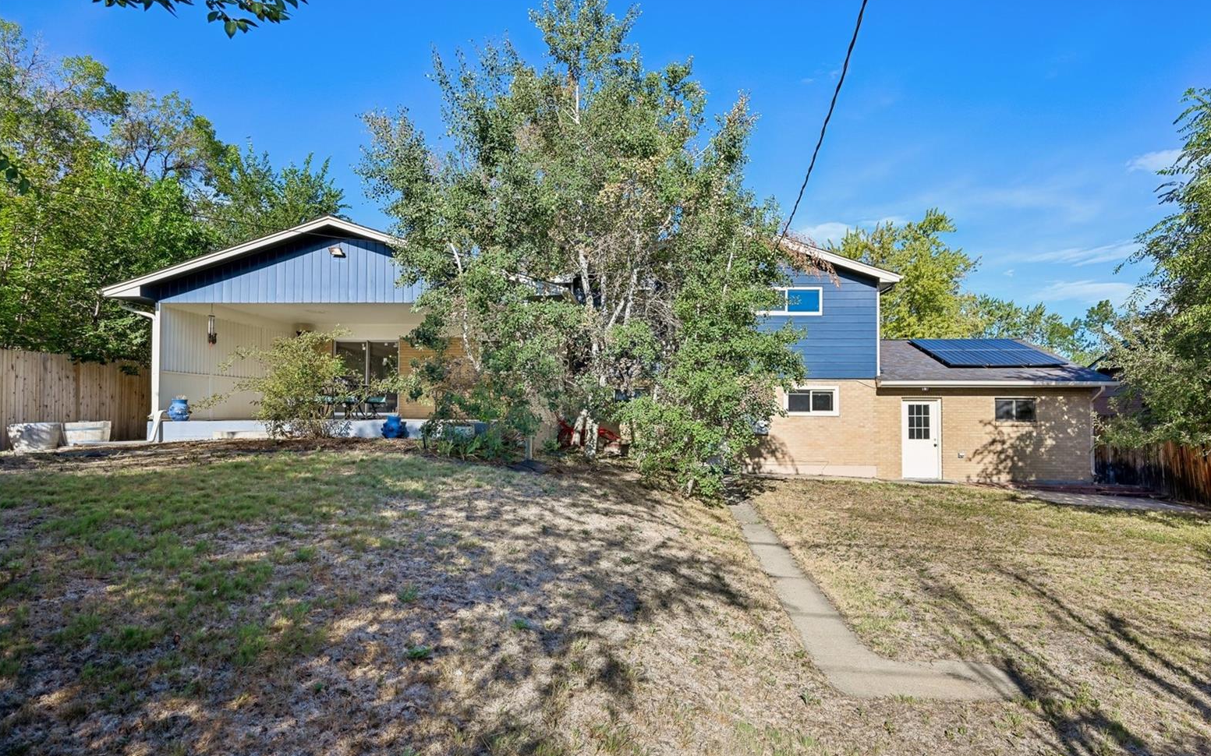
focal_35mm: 21
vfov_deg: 57.2
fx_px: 693
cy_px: 391
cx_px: 621
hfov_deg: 82.3
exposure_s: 1/100
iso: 64
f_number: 9
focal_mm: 20
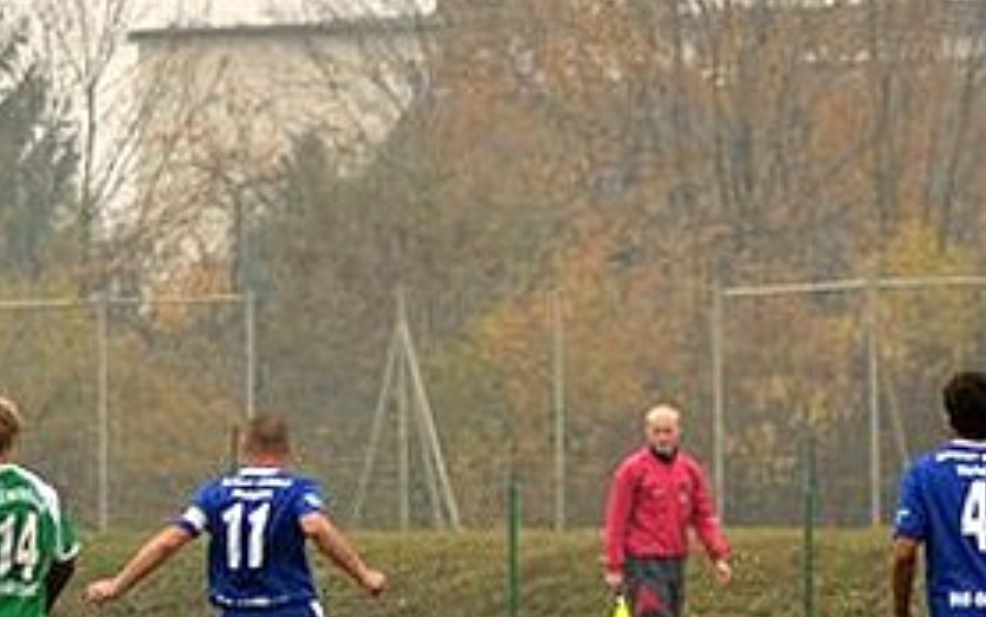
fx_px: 11102
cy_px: 461
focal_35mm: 413
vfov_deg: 3.2
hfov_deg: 5.1
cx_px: 369
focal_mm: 150
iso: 400
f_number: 4.2
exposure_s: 1/1000
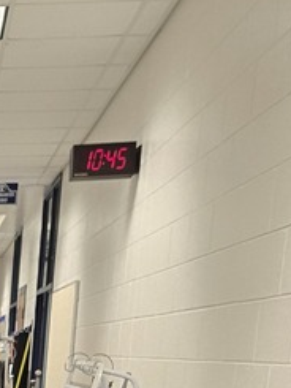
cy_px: 595
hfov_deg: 13.6
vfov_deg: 18.0
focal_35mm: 96
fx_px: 1075
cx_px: -248
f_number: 1.8
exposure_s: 1/120
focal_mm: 5.4
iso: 320
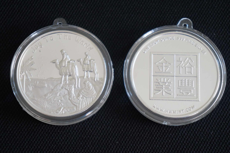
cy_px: 76
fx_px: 488
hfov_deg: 26.5
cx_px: 115
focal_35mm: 76
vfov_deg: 17.8
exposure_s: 1/80
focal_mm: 51
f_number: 5
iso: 640
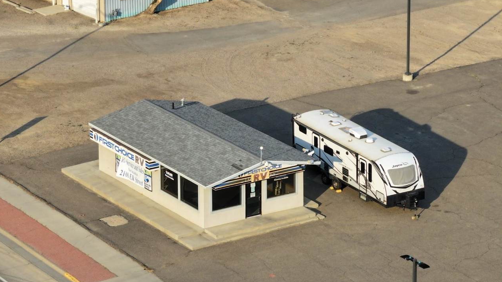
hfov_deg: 11.8
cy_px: 165
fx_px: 2422
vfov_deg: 6.7
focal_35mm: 182
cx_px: 251
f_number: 3.4
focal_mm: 30.71
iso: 100
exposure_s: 1/400
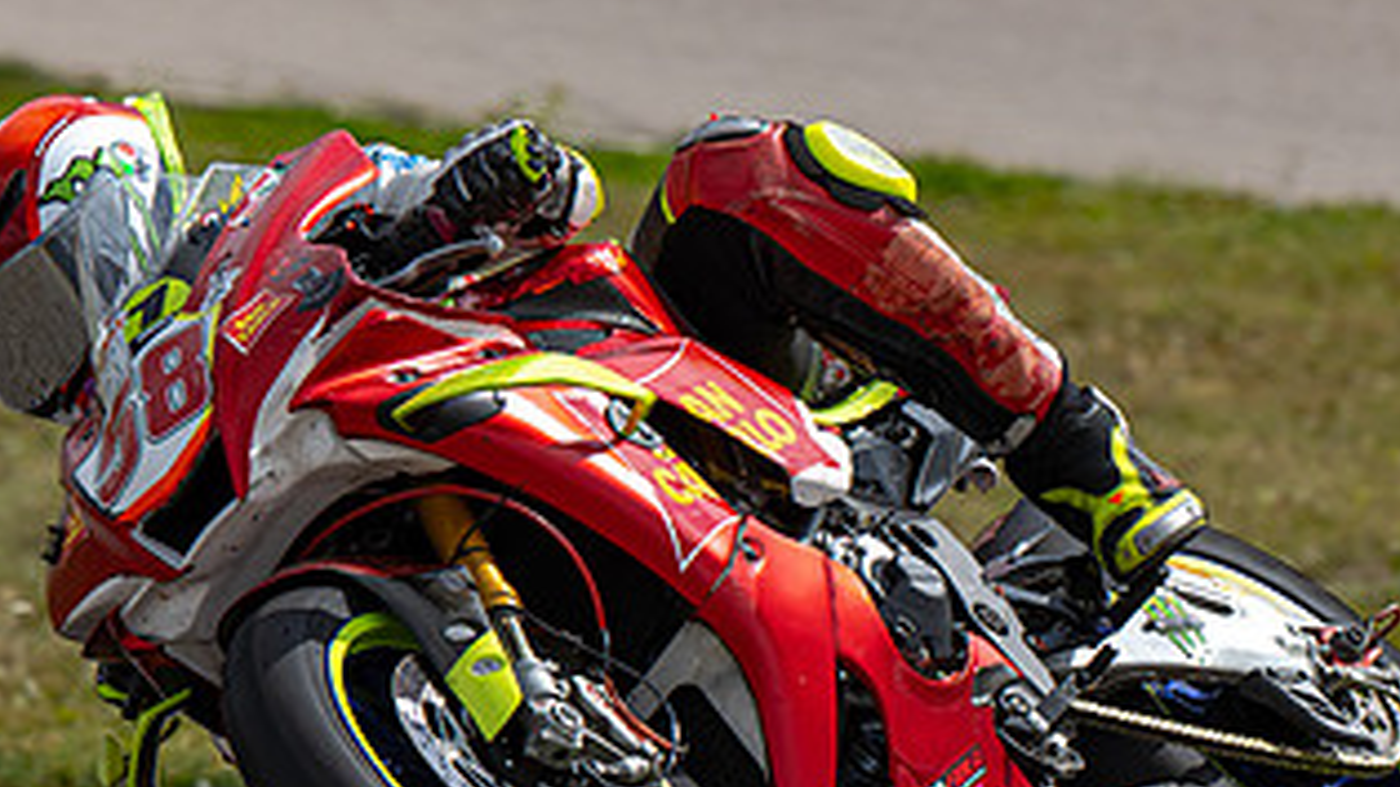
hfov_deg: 3.0
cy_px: 622
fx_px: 26313
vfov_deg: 1.7
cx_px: 979
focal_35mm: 709
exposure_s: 1/1250
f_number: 6.3
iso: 110
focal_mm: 280
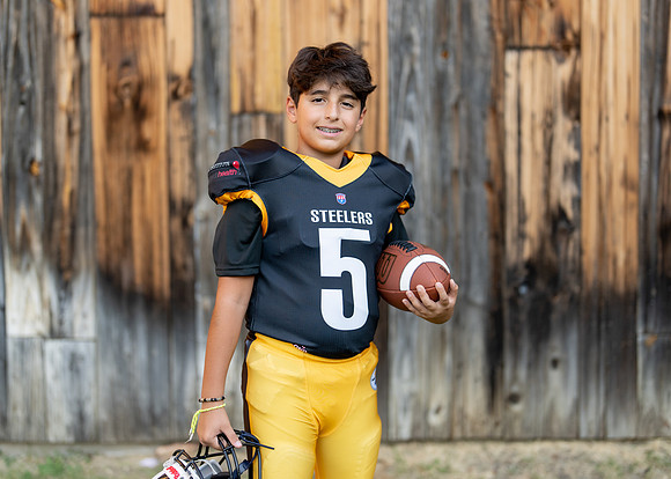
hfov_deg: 33.2
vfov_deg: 24.0
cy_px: 228
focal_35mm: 59
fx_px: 1126
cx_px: 324
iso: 100
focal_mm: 50
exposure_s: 1/2000
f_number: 1.2
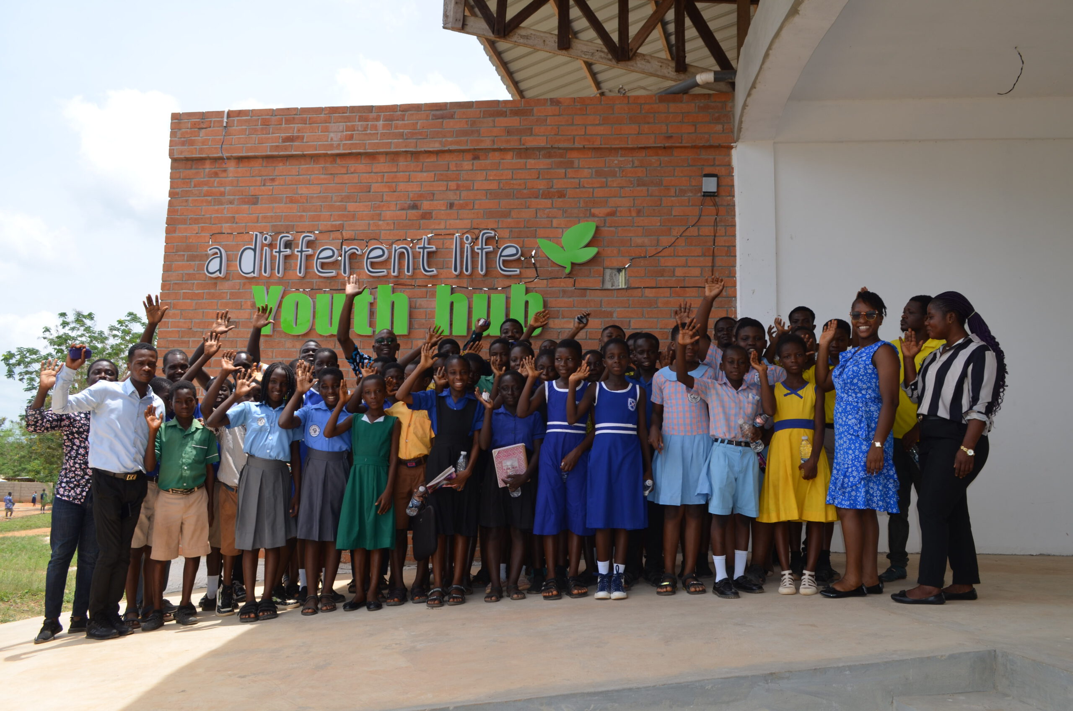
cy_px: 356
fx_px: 892
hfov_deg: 62.0
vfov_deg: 43.4
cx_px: 536
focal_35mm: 30
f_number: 6.3
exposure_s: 1/200
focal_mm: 20
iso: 100
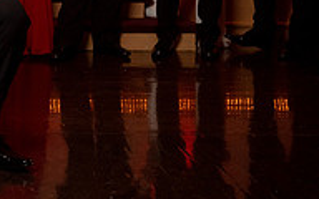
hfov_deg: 16.5
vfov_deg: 10.6
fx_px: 1052
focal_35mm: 121
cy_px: -59
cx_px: -65
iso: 2000
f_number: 4
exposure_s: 1/200
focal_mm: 39
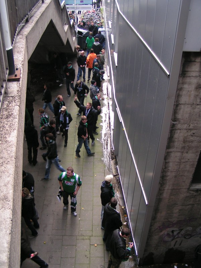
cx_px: 100
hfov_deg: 37.7
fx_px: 294
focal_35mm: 38
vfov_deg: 49.0
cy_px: 134
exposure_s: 1/50
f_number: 2.8
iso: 50
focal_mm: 5.8
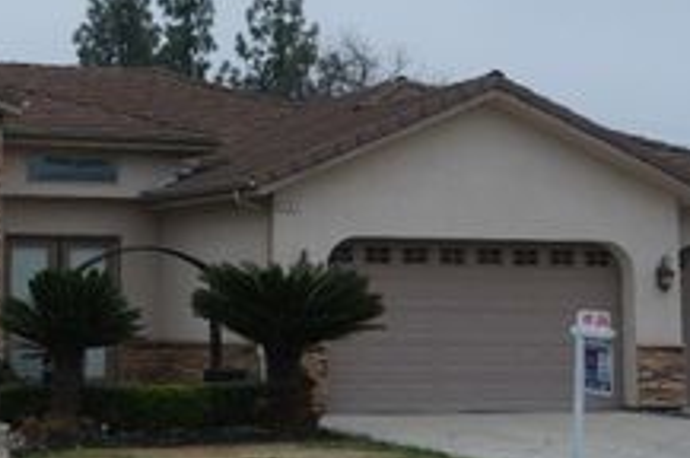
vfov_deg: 15.0
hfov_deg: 22.2
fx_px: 1722
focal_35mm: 90
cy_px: 84
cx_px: 83
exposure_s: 1/680
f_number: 4
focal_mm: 26
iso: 320
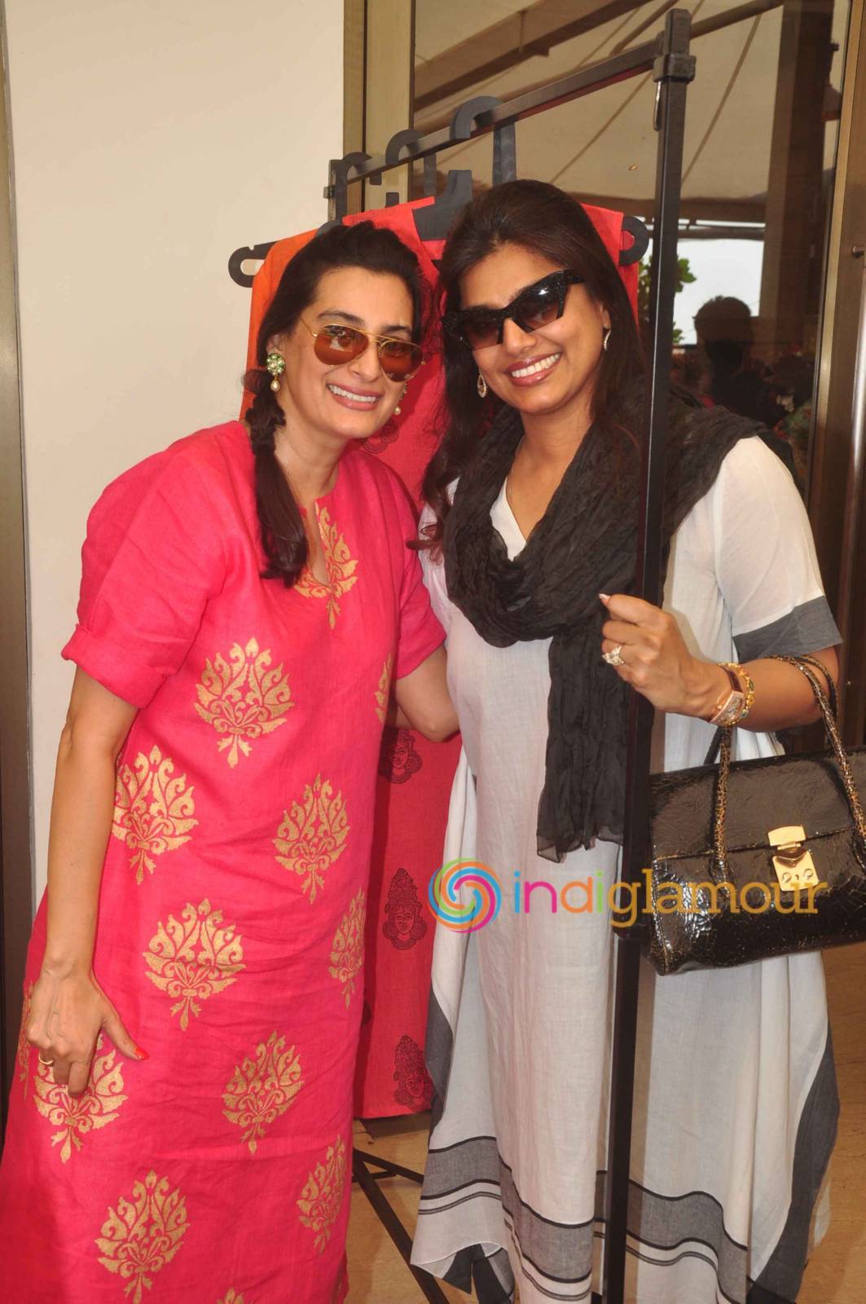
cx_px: 433
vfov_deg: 43.6
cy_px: 652
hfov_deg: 29.8
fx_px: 1628
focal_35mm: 45
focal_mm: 30
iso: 400
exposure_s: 1/160
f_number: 7.1
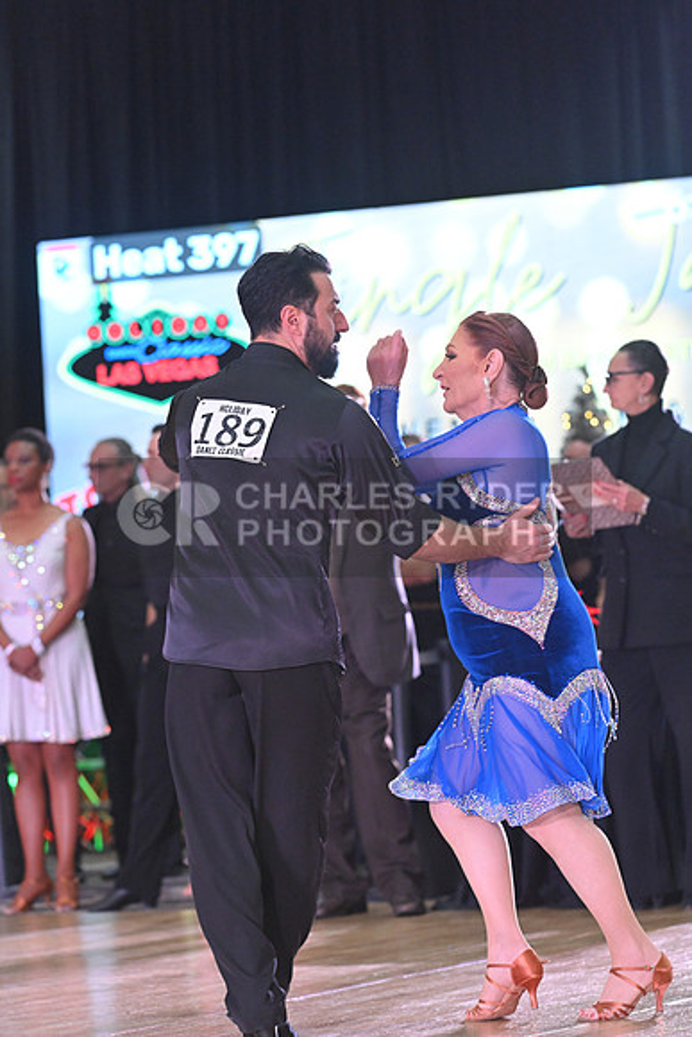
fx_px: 4610
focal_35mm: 160
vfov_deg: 12.8
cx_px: 346
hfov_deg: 8.6
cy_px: 518
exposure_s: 1/320
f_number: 5
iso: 4000
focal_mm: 160
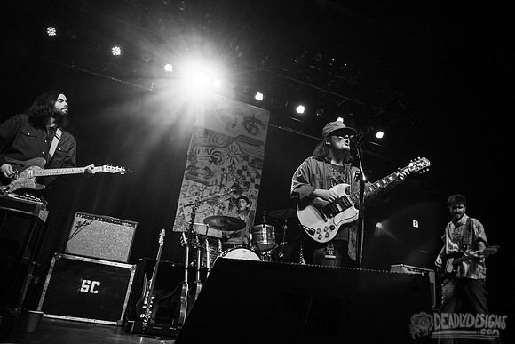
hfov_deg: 67.8
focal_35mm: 27
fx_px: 382
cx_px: 286
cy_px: 153
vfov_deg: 48.4
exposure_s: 1/100
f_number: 3.2
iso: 2500
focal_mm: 24
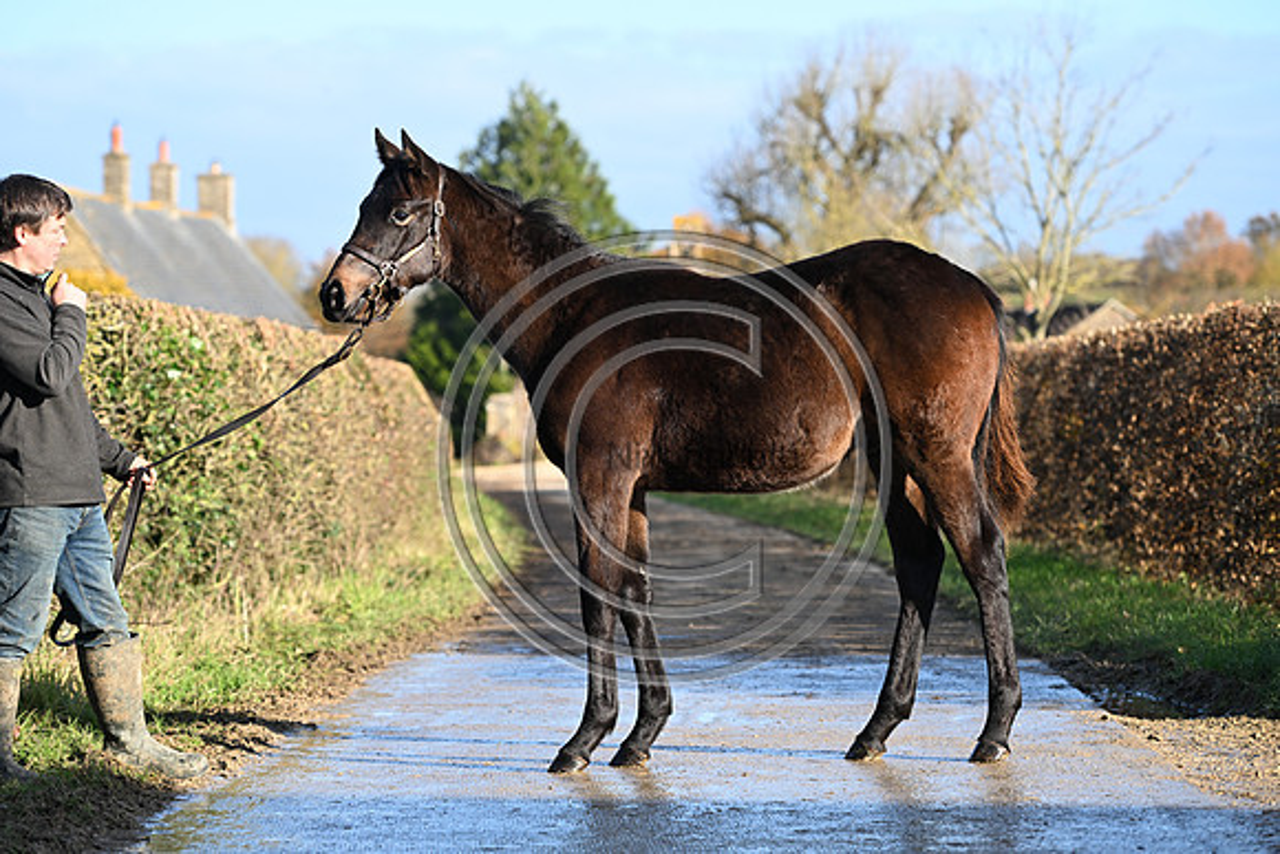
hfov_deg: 17.6
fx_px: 4125
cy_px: 427
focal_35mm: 116
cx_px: 640
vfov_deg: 11.8
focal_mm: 116
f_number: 4
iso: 280
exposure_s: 1/1000
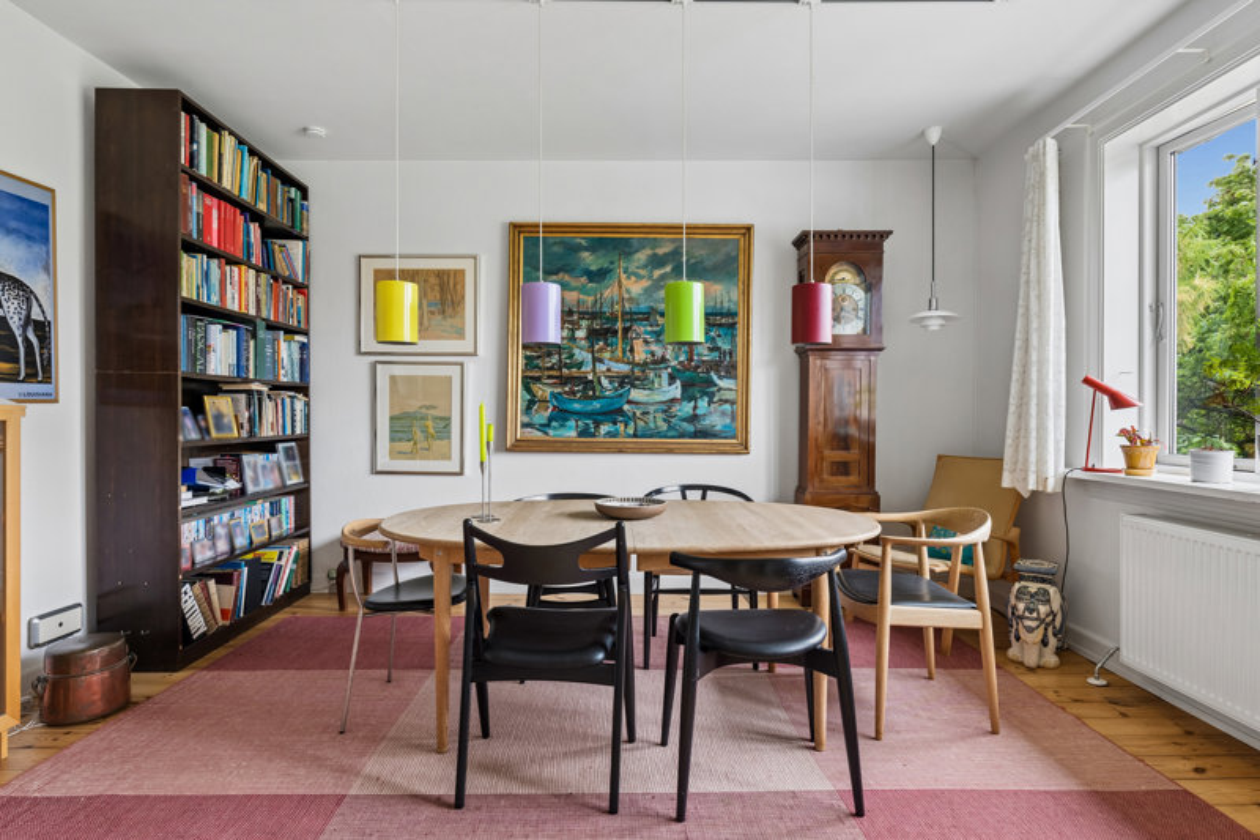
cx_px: 630
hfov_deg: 86.9
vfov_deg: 64.5
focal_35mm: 19
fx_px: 665
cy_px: 420
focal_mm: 19
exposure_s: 1/2.5
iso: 200
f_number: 9
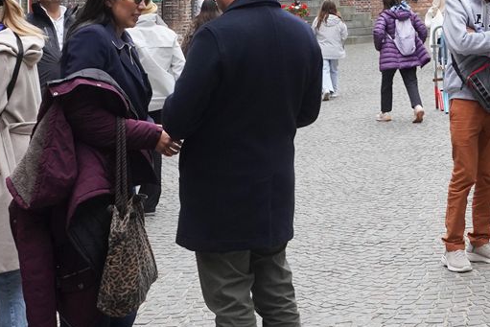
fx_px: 1280
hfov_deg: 20.5
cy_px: -165
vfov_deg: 13.7
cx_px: 563
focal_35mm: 94
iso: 800
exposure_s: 1/100
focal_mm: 24
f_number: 13
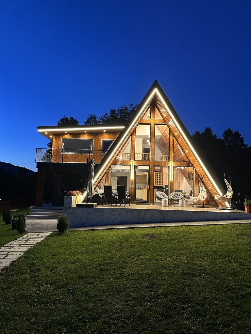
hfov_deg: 56.8
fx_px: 232
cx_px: 126
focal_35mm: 24
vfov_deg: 71.6
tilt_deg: +7.1
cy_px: 167
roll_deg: -2.9
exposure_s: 1/33
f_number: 1.78
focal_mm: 6.86
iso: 640
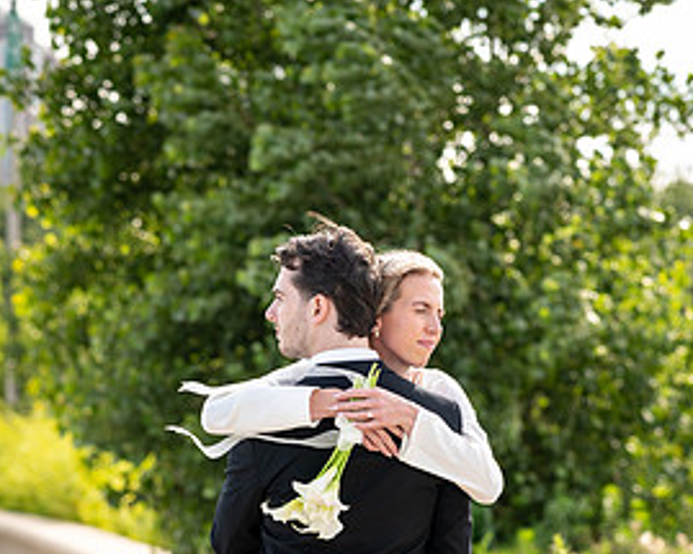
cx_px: 358
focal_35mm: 165
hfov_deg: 11.7
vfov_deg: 9.3
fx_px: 3383
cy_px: 577
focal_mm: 105
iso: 125
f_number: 4
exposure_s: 1/400
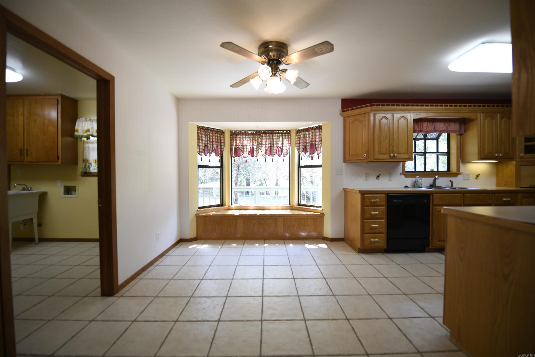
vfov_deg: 81.2
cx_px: 268
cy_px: 178
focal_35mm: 14
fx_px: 208
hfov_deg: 104.3
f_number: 2.8
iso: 64
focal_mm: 14
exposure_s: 1/25
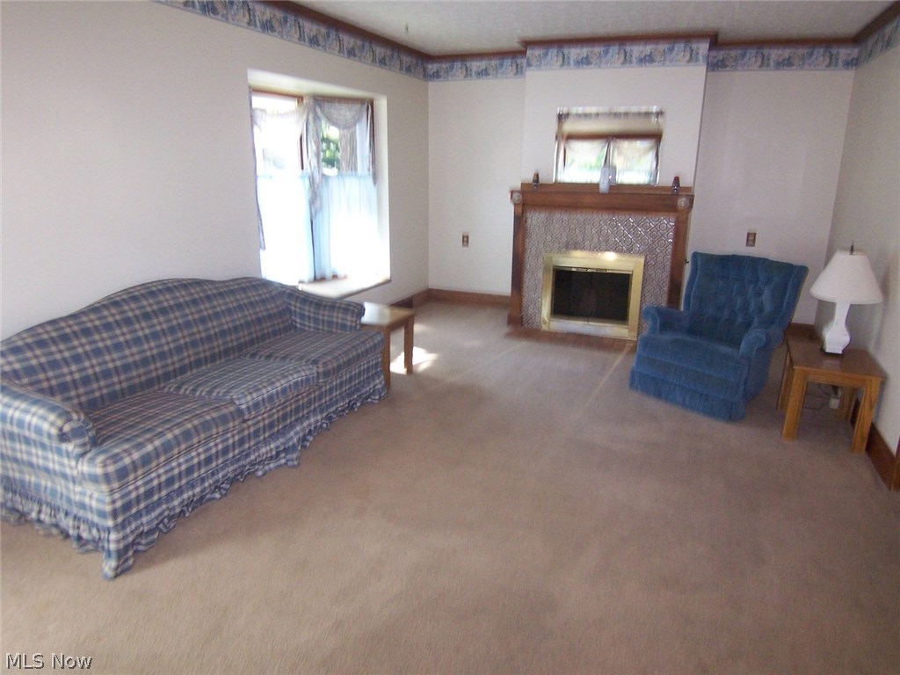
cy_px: 338
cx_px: 450
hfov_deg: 73.9
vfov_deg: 58.9
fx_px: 598
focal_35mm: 23
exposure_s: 1/30
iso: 200
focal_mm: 3.8
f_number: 2.8
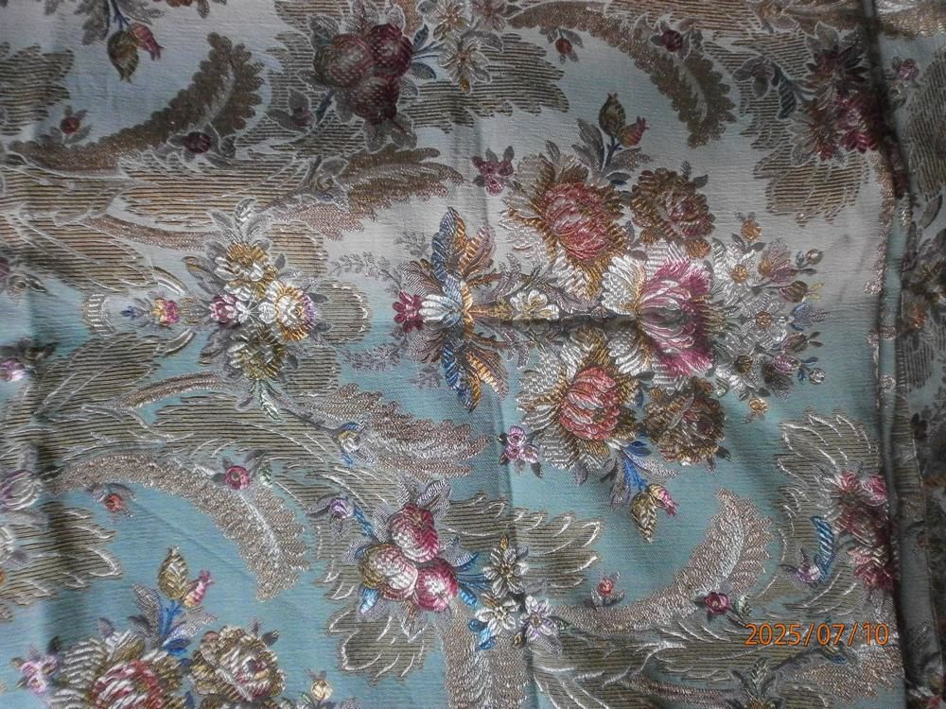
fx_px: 738
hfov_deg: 65.3
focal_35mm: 27
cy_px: 354
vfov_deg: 51.4
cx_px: 473
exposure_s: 1/160
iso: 800
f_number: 2.9
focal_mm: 4.8
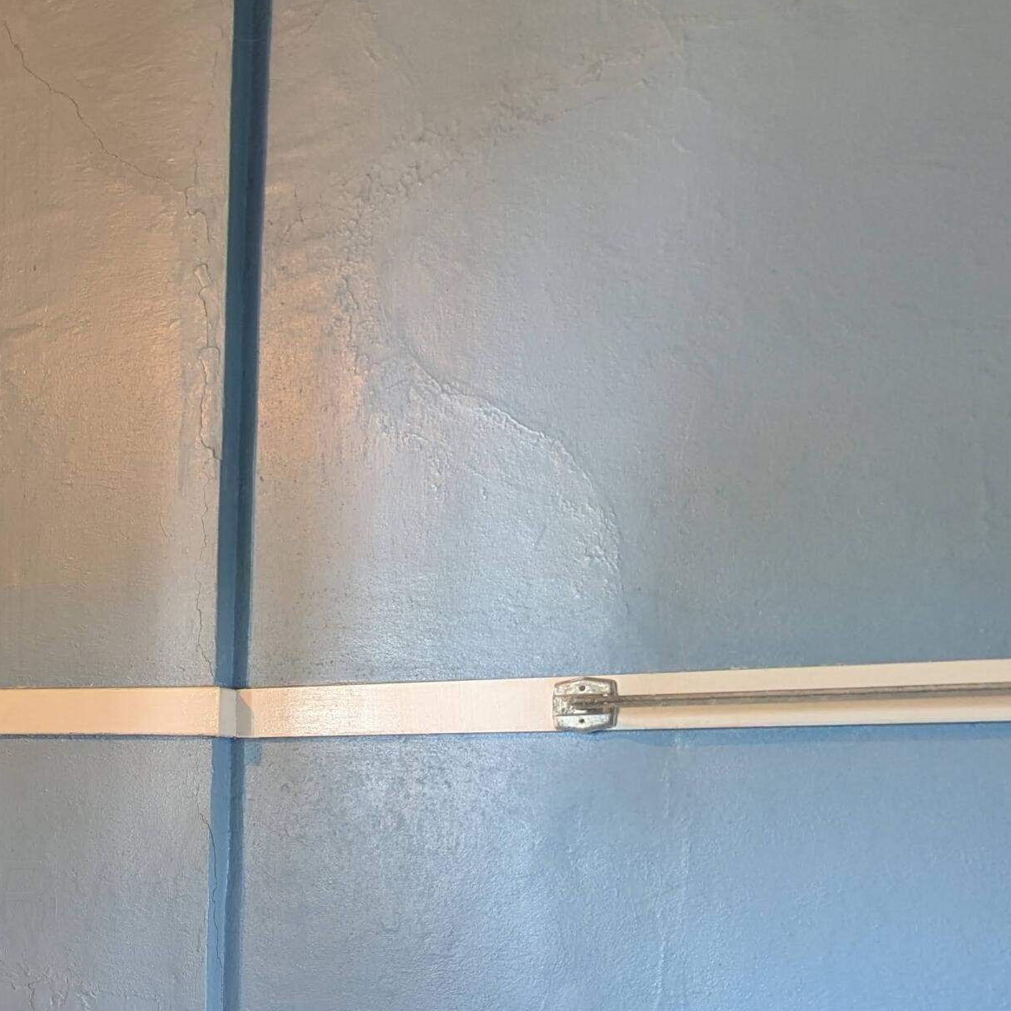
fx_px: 1718
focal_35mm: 52
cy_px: 895
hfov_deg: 30.7
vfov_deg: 31.4
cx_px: 26
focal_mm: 6.81
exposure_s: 1/24
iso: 170
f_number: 1.85
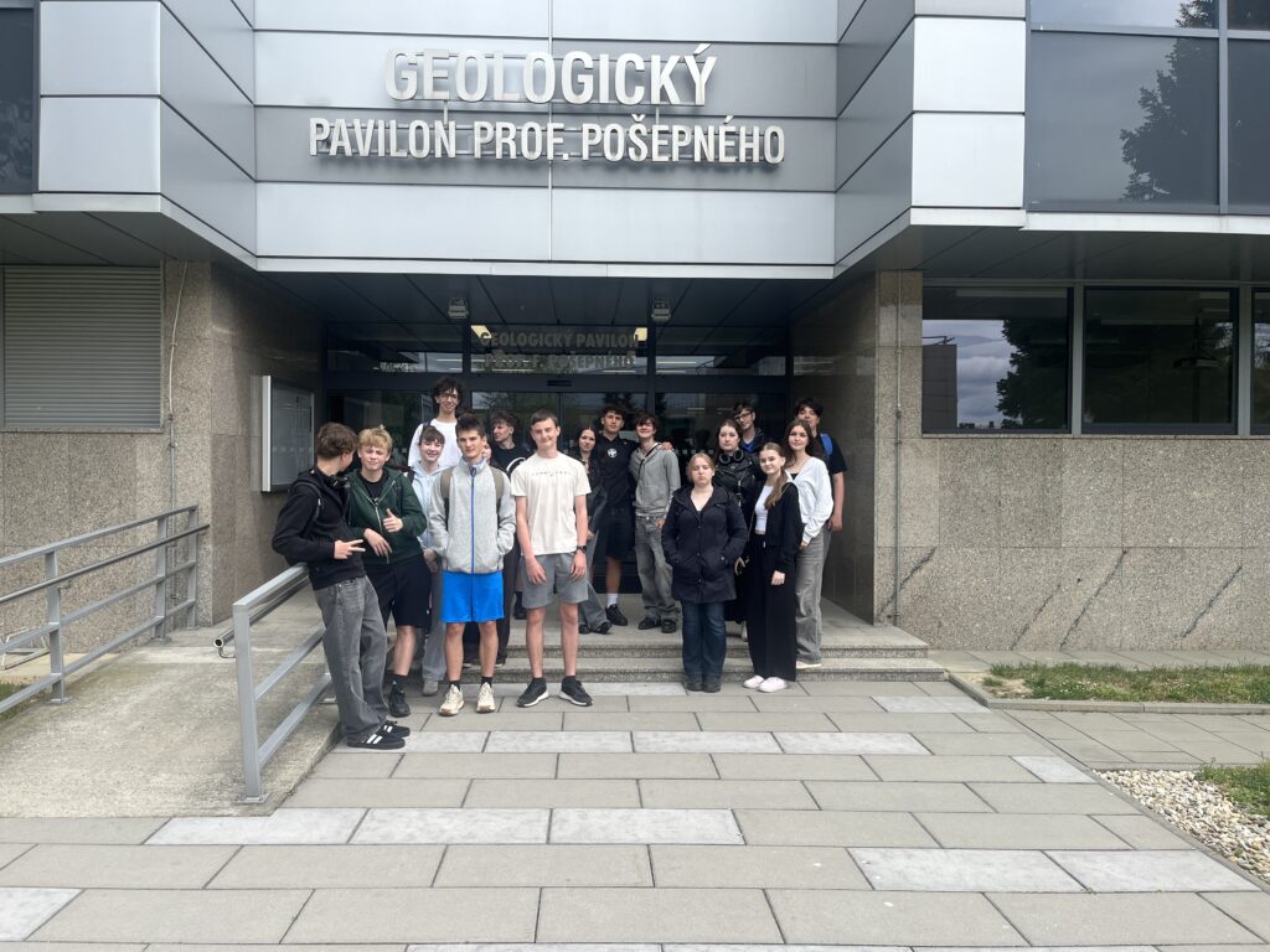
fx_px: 954
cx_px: 635
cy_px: 476
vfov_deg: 53.1
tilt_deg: -1.7
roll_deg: -0.8
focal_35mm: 26
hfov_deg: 67.3
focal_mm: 5.1
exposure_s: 1/1266
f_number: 1.6
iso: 50
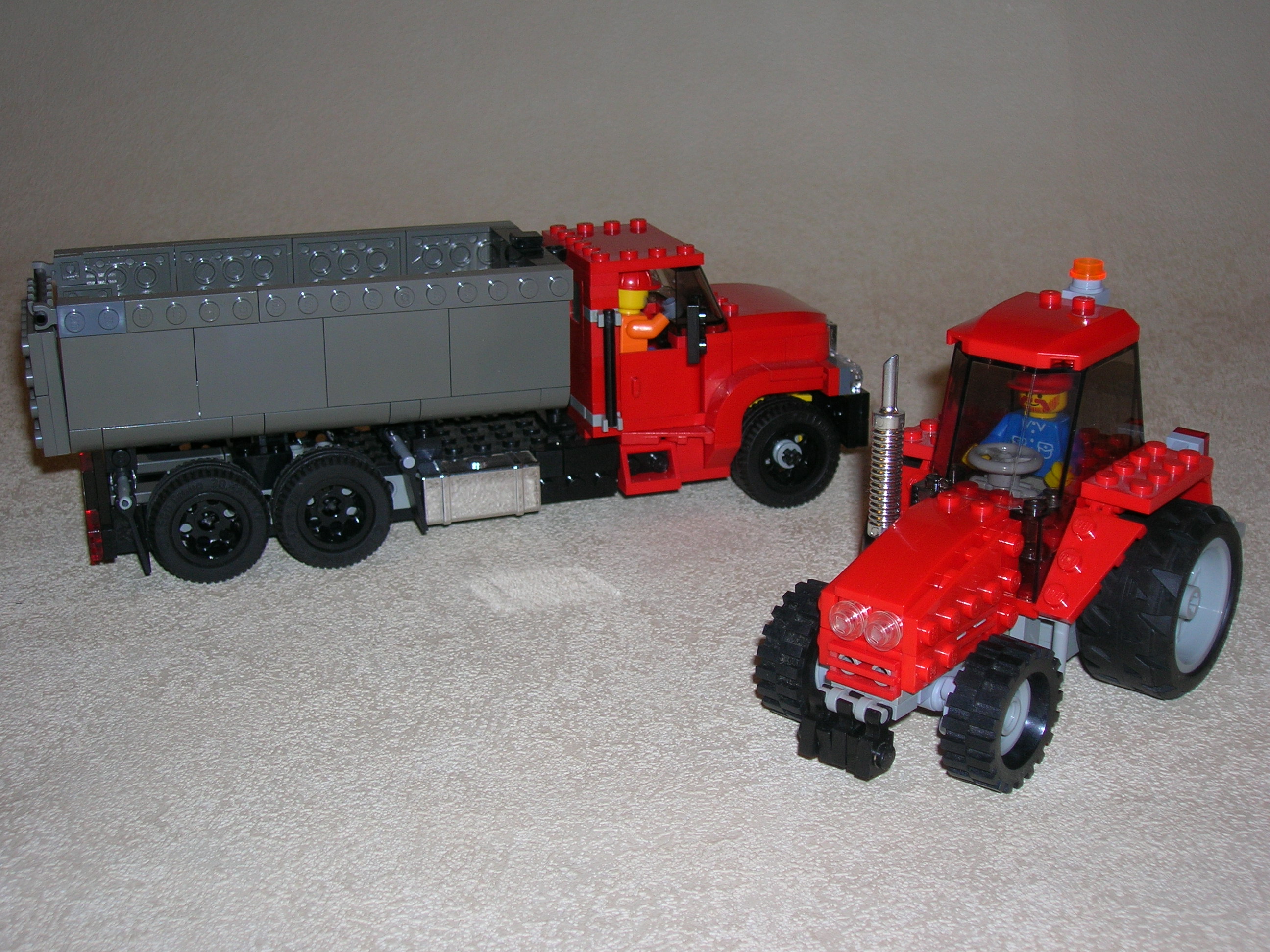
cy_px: 476
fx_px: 1688
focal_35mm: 46
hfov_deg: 41.2
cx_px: 635
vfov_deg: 31.5
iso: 50
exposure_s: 1/60.1
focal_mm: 7.7
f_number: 3.2
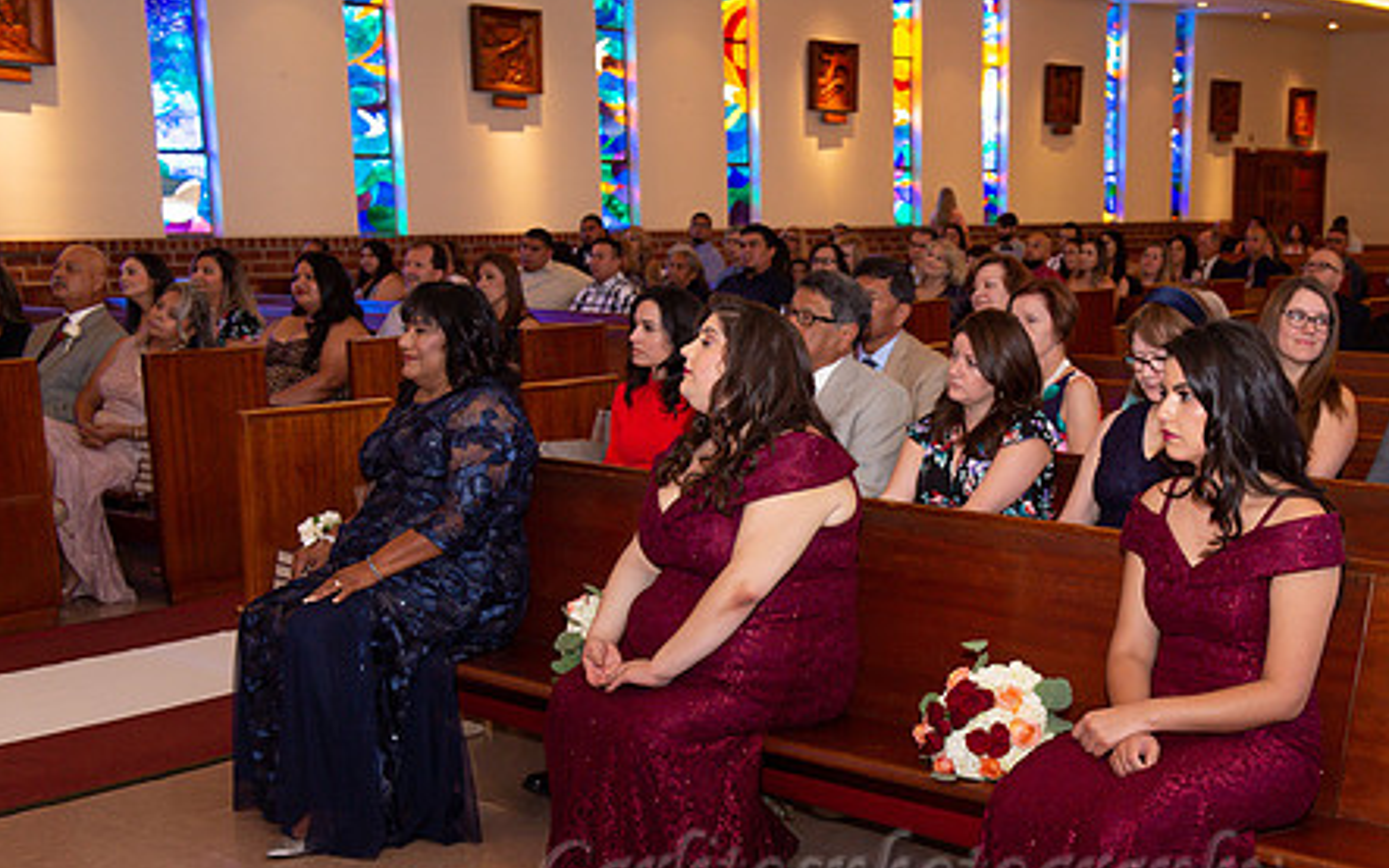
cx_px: 900
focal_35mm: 48
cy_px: 570
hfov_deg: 41.4
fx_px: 1817
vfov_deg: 26.7
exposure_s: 1/60
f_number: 5
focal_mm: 36
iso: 1250
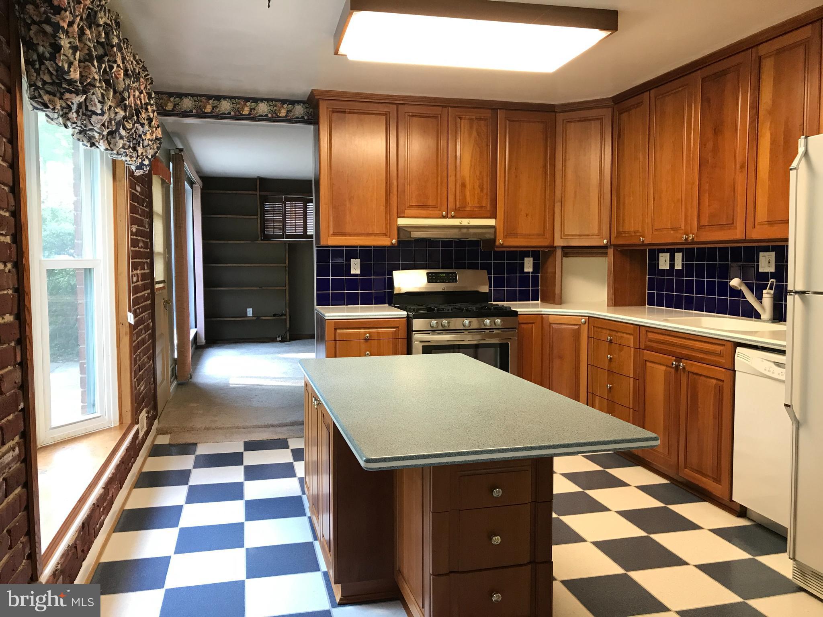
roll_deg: -0.1
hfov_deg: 63.4
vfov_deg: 49.7
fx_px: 666
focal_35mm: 28
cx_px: 412
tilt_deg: -4.8
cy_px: 308
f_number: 1.8
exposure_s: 1/15
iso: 40
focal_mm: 3.99
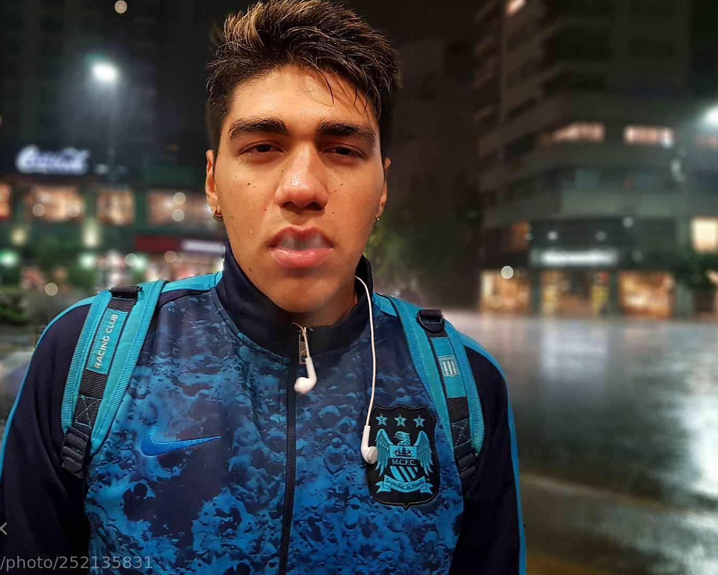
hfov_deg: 58.5
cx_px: 300
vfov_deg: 48.5
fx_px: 637
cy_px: 286
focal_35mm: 30
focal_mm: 4.2
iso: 200
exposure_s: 1/14
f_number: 1.7
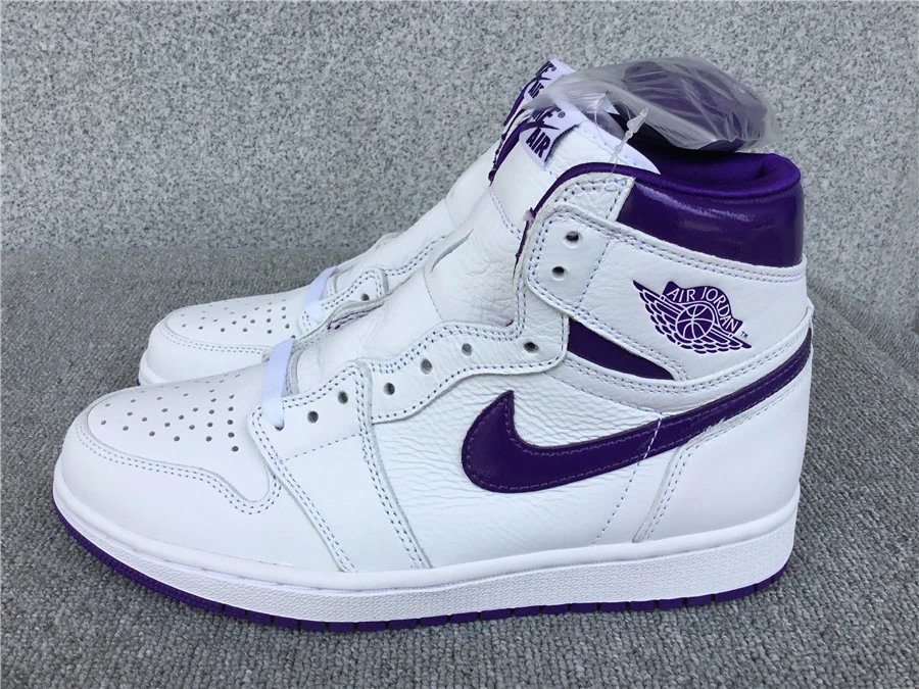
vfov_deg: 45.4
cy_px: 344
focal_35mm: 31
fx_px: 823
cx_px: 460
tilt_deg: -25.7
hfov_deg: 58.4
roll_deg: -0.7
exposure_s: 1/702
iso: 25
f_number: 2.4
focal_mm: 3.3
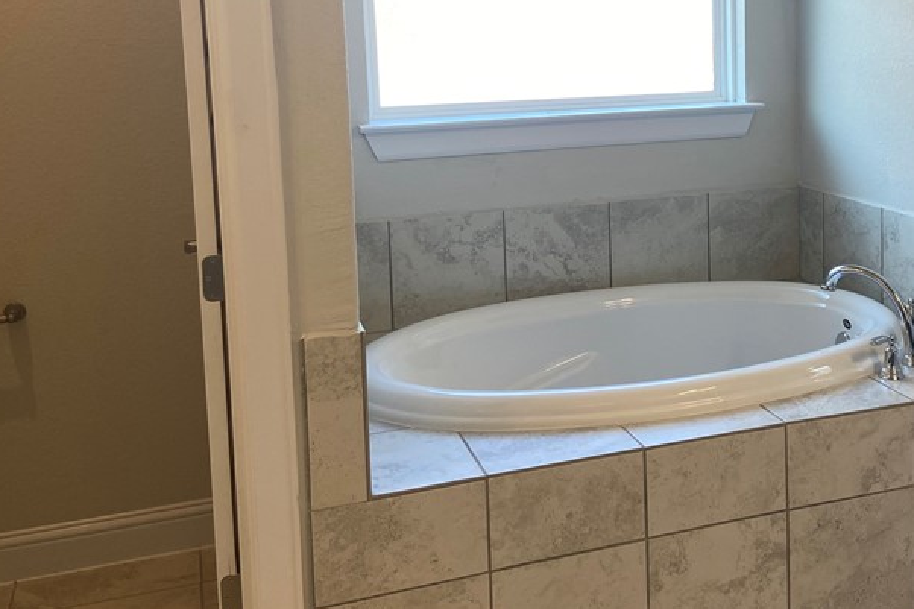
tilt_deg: -7.4
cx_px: 685
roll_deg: +1.2
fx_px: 1167
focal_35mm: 46
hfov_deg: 41.5
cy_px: 166
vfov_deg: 28.9
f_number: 1.8
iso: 64
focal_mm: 4.25
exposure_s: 1/120
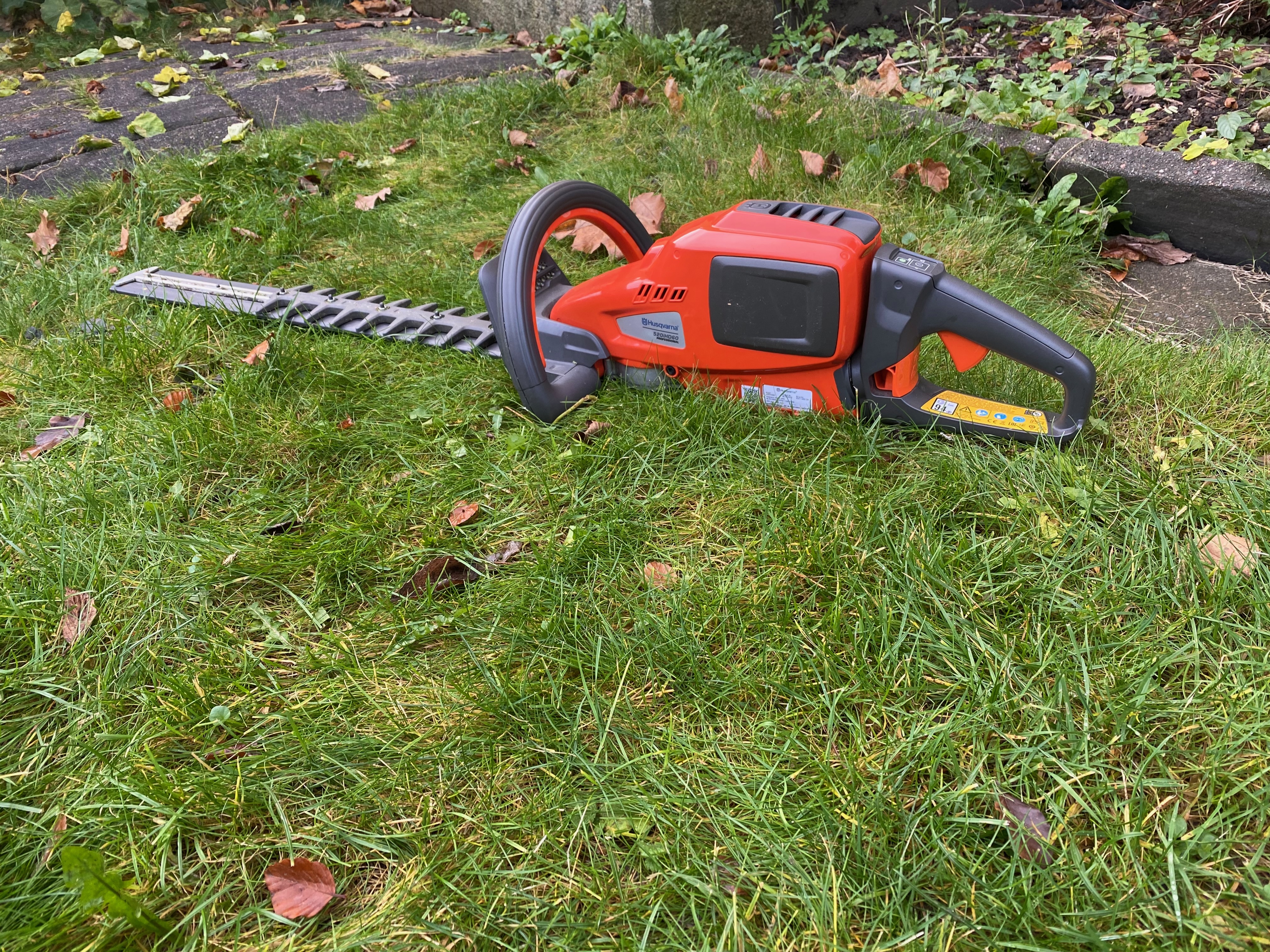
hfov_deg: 67.3
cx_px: 635
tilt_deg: -31.6
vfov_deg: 53.1
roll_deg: +1.9
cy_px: 476
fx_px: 954
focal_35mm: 26
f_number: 1.8
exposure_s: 1/122
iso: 100
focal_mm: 4.25
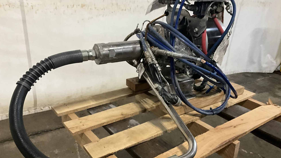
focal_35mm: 32
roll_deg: -2.1
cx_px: 141
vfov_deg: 36.6
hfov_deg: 61.0
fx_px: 238
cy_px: 88
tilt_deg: -24.8
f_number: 1.8
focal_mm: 3
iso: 320
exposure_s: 1/48
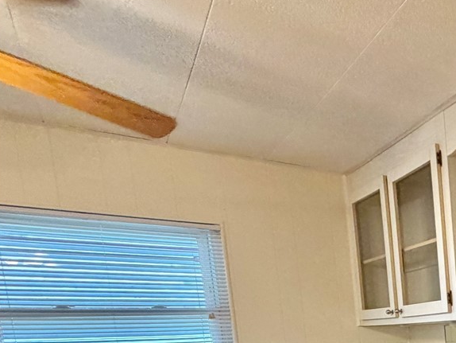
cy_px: 383
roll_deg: +2.2
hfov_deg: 32.2
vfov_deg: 32.2
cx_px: 628
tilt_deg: -7.0
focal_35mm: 39
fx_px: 514
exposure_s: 1/120
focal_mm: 2.22
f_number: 2.2
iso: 320
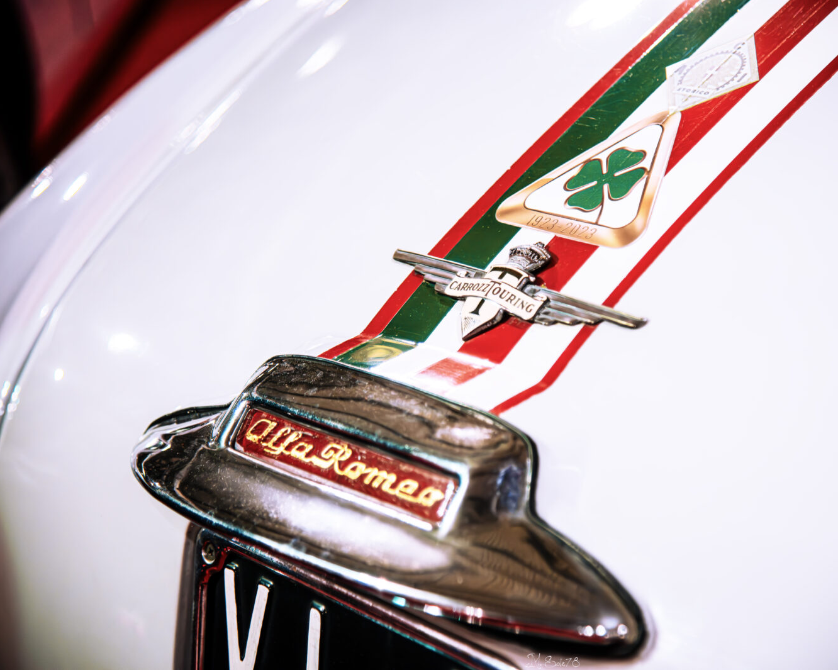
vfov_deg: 15.9
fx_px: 2405
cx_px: 481
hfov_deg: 19.8
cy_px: 335
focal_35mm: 97
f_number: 4
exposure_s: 1/80
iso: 2000
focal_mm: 86
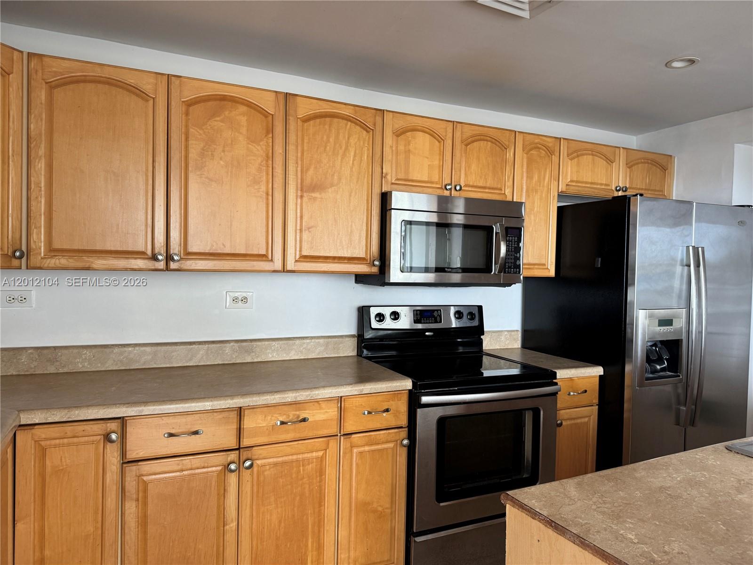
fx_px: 522
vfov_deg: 56.8
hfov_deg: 71.6
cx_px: 376
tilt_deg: -1.2
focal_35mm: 24
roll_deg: -0.8
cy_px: 282
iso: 160
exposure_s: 1/121
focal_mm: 6.76
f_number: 1.78
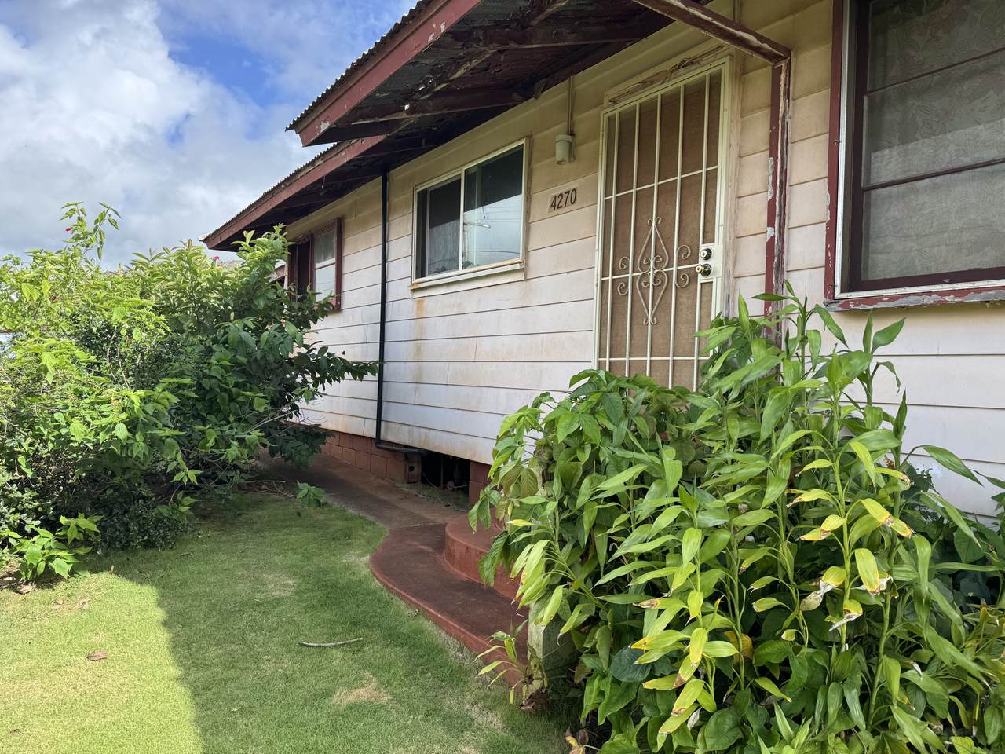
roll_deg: -2.0
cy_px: 377
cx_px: 502
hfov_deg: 71.6
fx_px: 697
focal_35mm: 24
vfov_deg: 56.8
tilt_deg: -0.4
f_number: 1.78
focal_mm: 6.76
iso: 80
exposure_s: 1/1076
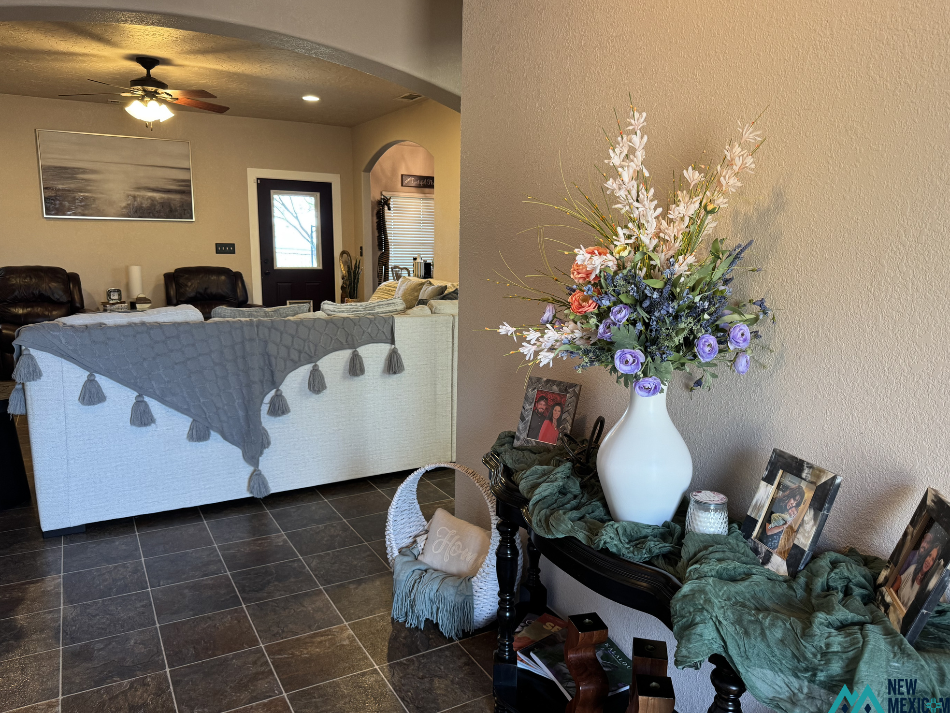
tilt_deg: -10.7
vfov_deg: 54.9
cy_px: 361
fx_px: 686
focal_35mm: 25
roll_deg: -1.2
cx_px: 486
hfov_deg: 69.4
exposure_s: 1/60
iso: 250
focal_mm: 6.76
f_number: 1.78
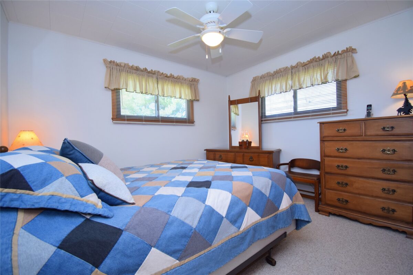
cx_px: 206
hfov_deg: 100.4
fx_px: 172
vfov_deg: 77.3
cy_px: 138
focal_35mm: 15
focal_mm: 10
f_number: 4.5
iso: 560
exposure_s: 1/60
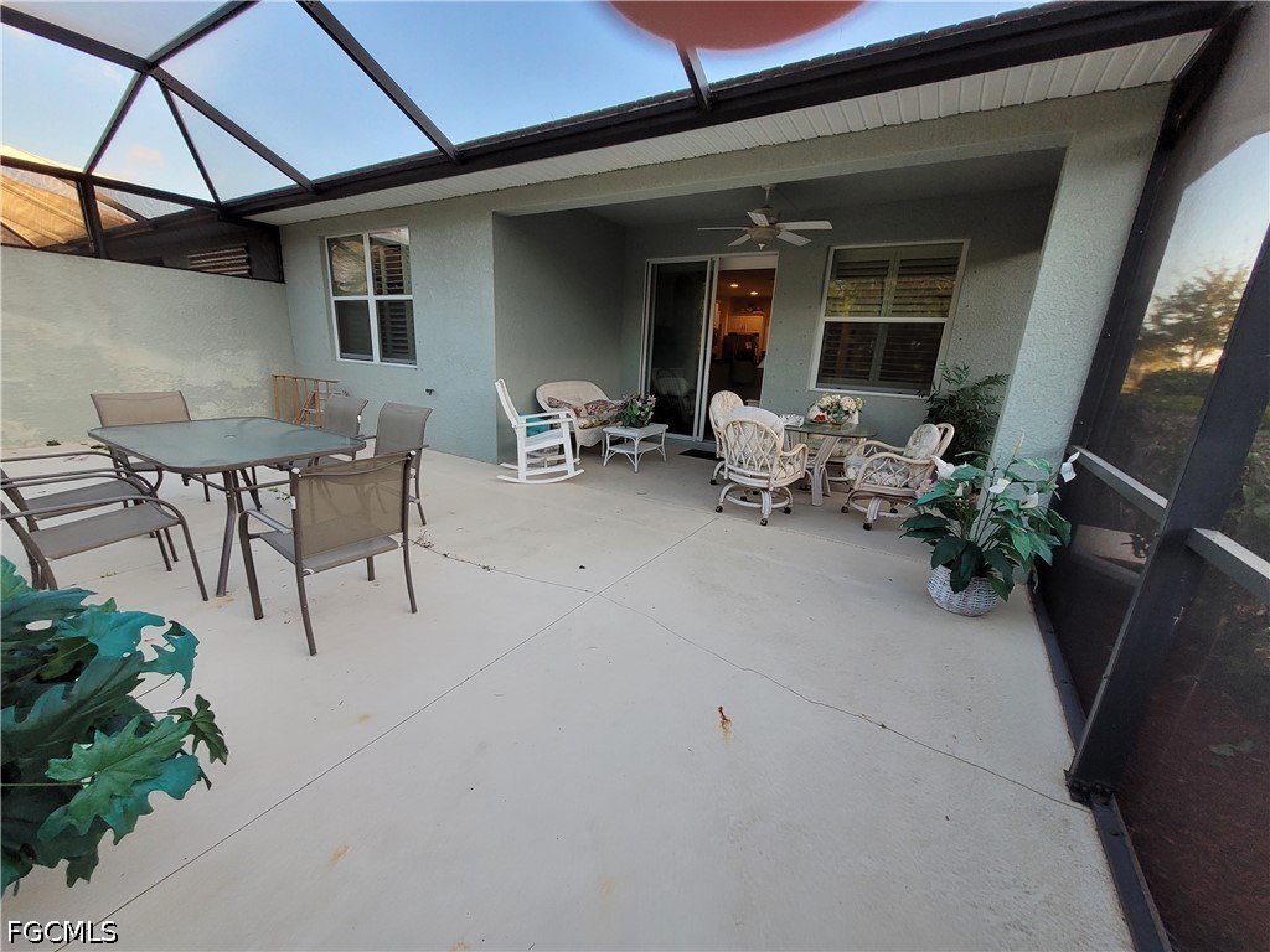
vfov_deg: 89.9
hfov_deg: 106.2
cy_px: 476
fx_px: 477
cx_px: 635
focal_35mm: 13
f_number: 2.2
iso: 64
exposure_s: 1/119
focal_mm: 1.74
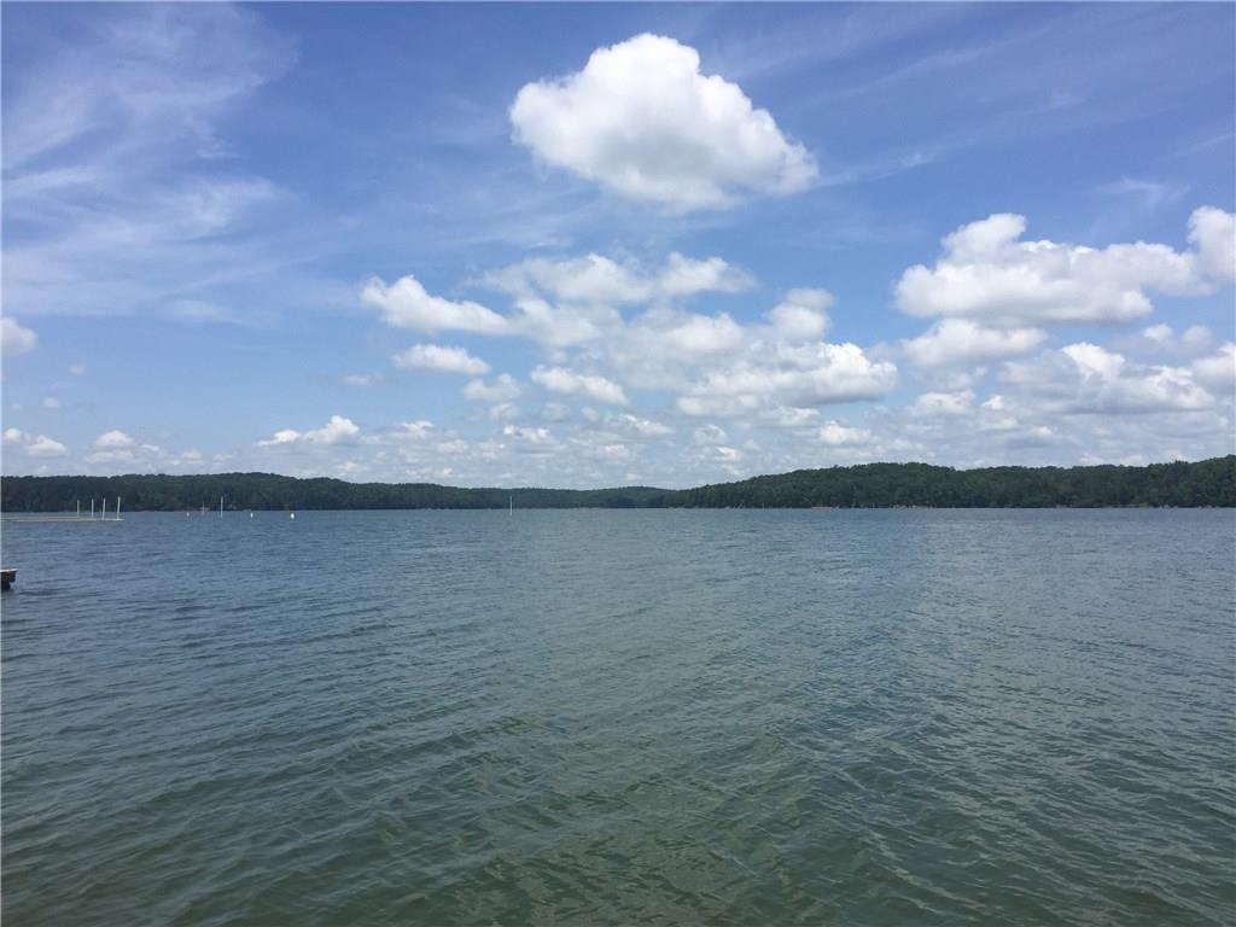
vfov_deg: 48.2
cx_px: 618
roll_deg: -1.1
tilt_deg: +0.9
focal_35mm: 29
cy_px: 464
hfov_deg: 61.7
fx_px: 1035
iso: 32
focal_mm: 4.15
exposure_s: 1/3049
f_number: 2.2
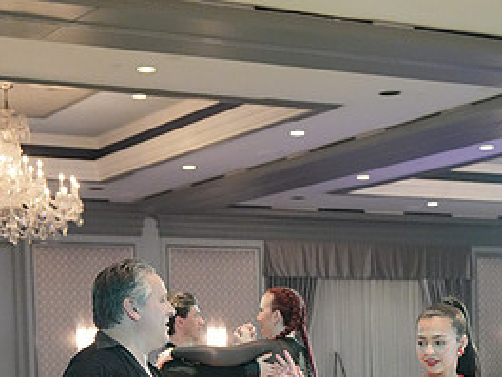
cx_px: 284
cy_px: 472
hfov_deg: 20.6
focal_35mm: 95
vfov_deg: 14.9
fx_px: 1378
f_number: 4
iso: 6400
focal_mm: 45
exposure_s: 1/200
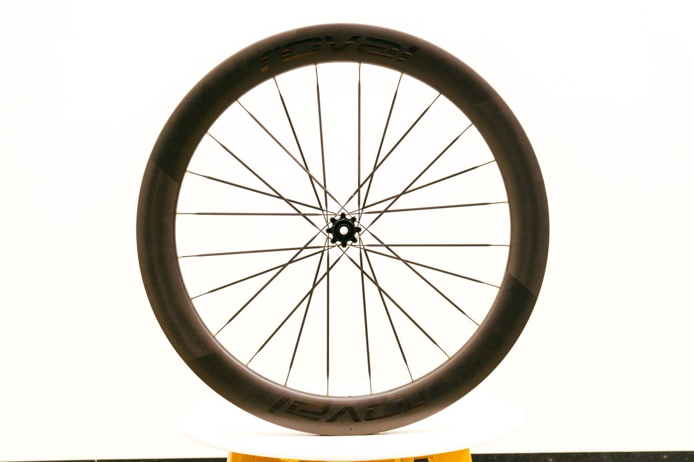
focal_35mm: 43
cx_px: 347
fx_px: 829
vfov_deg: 31.2
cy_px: 231
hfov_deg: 45.4
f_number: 7.1
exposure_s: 1/125
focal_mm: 43
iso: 1600
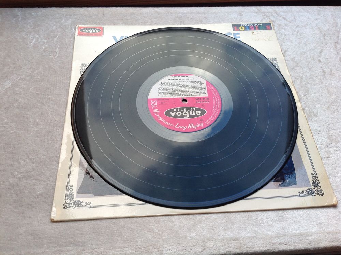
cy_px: 128
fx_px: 344
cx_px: 170
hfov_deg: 52.7
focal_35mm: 35
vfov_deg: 40.6
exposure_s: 1/120
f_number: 2.4
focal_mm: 4.28
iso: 64
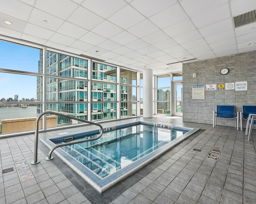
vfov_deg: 80.4
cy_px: 102
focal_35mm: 16
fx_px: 121
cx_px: 112
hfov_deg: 92.7
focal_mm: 14
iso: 200
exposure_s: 1/250
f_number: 8
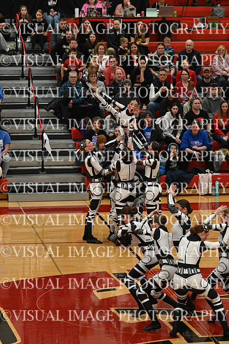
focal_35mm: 147
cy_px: 172
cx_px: 114
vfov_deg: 14.0
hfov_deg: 9.3
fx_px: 1402
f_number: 4
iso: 3200
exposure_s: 1/400
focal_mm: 98
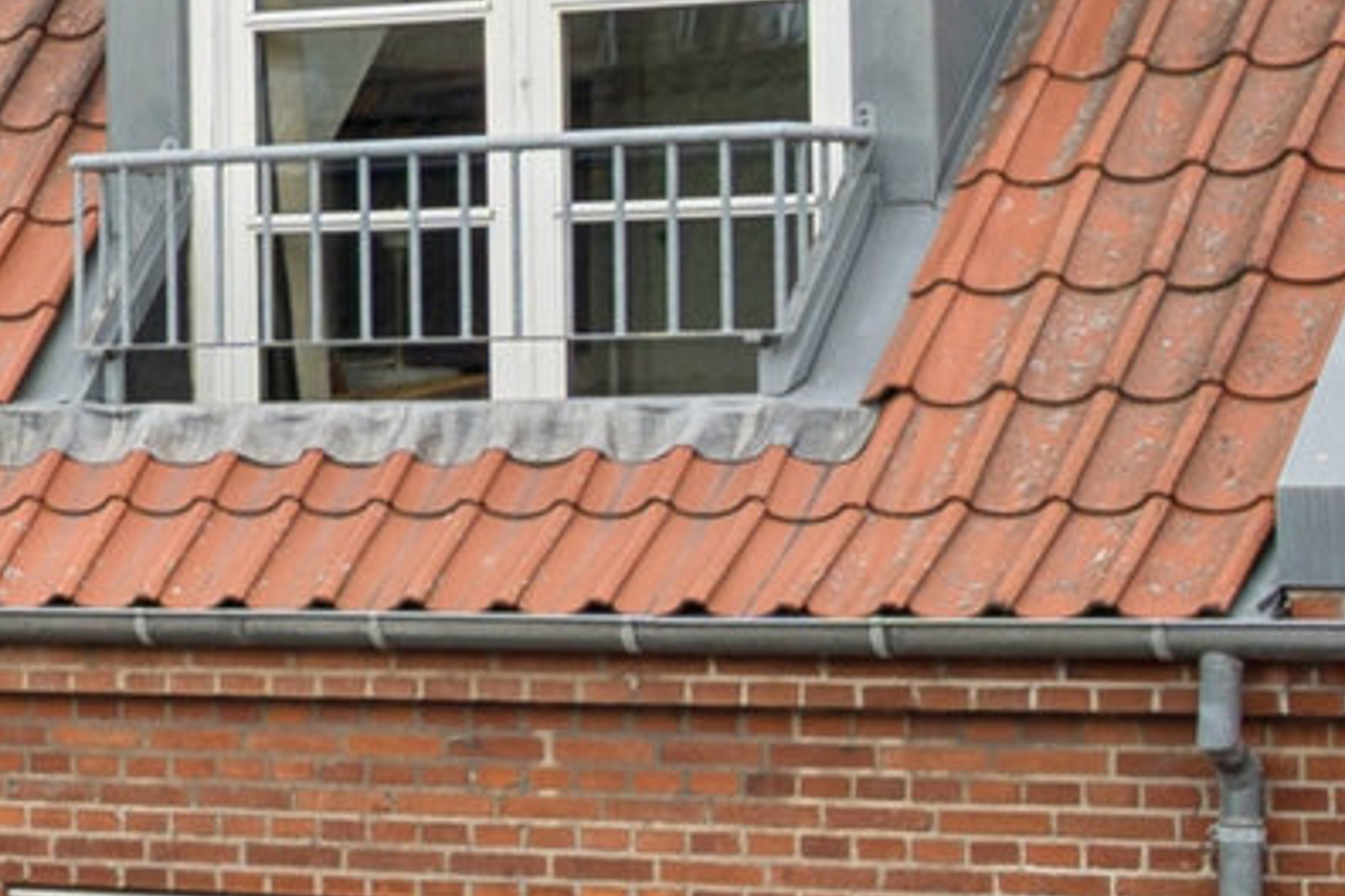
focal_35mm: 163
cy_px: 255
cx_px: -3250
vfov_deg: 8.4
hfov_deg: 9.0
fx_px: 6081
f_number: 6.3
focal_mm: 21.5
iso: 100
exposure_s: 1/400
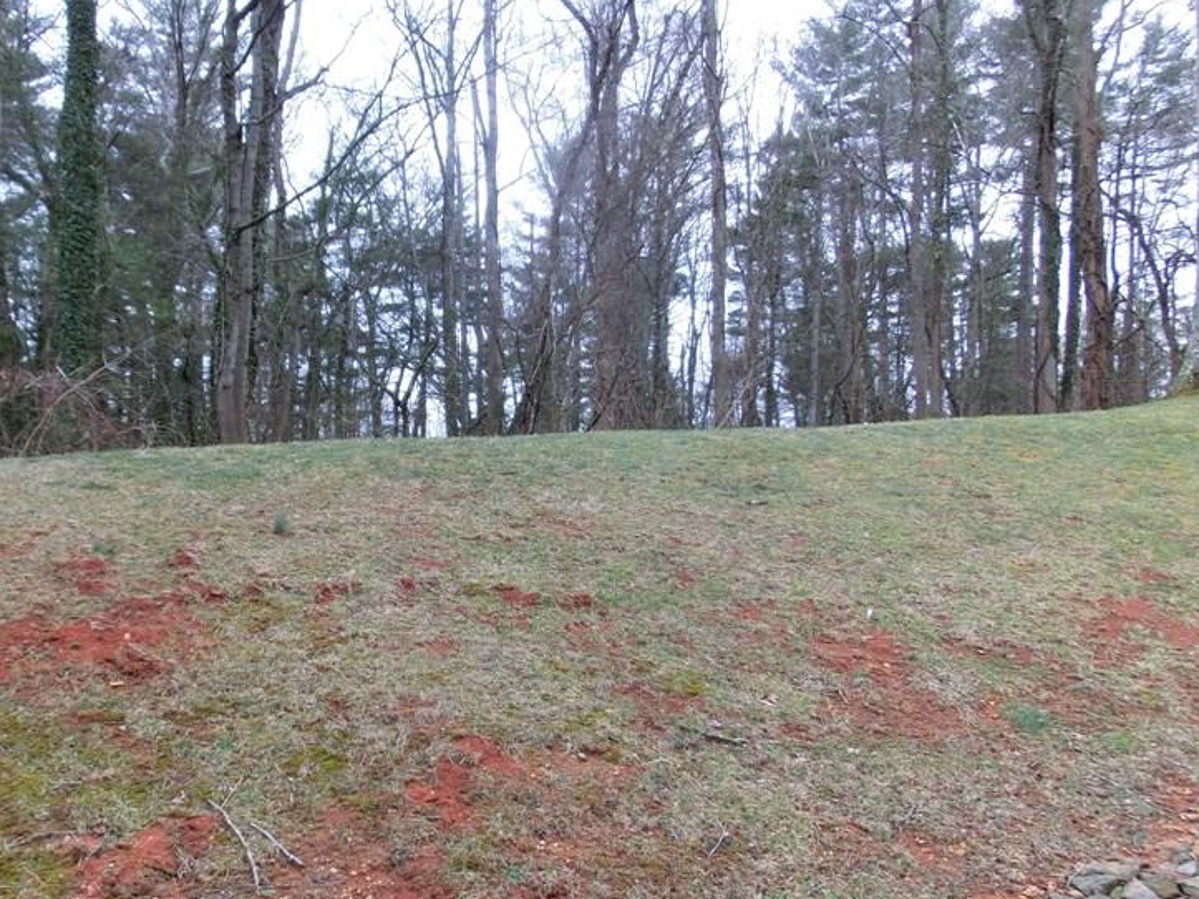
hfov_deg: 53.1
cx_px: 423
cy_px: 513
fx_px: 1177
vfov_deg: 41.7
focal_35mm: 34
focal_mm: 4.24
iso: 100
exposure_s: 1/80
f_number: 3
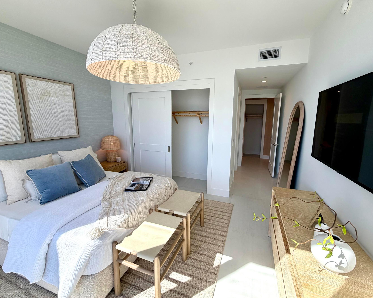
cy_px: 146
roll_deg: -0.3
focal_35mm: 15
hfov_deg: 96.8
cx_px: 192
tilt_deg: -10.7
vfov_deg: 84.0
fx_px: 166
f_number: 2.2
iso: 50
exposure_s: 1/321
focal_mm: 2.22
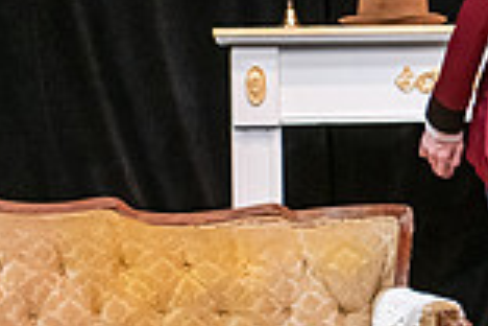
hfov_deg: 7.8
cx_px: 719
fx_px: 3524
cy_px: 136
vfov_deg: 5.3
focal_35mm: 260
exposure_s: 1/200
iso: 3200
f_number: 3.2
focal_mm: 70
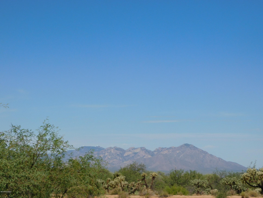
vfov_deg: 18.4
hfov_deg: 24.4
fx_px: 608
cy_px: 99
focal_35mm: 80
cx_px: 132
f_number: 8.8
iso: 125
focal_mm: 14.2
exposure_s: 1/400
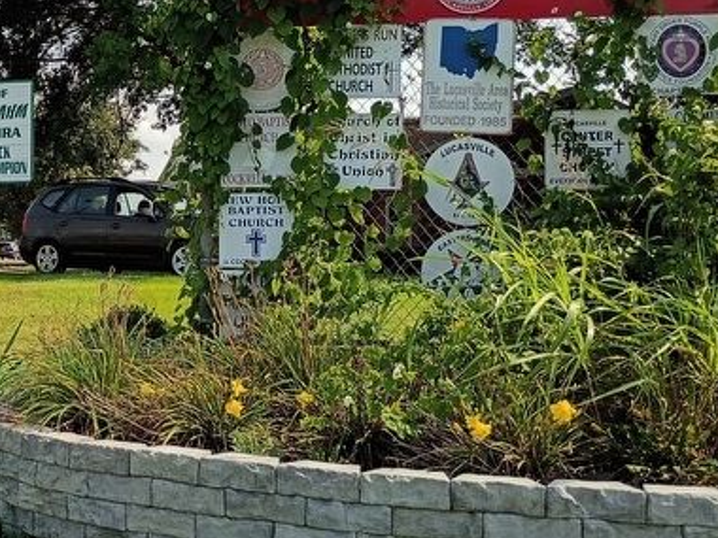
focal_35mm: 61
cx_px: 53
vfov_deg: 24.0
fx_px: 1265
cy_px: 200
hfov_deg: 30.1
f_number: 1.8
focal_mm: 4.27
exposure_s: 1/1225
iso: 105
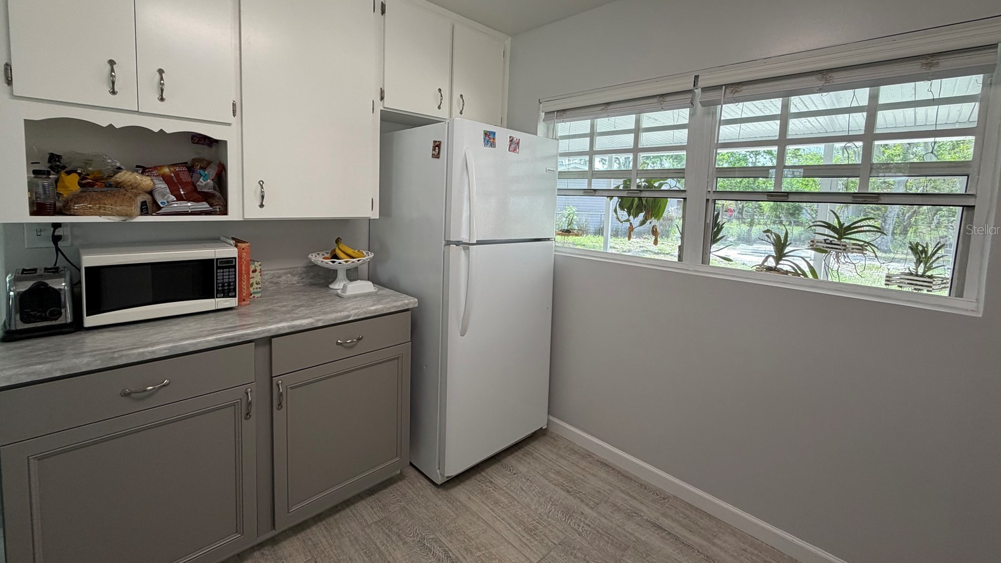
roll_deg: -1.3
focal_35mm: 16
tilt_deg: -4.2
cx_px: 503
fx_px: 425
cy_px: 229
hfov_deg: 99.4
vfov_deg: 66.5
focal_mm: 2.22
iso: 100
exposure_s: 1/121
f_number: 2.2
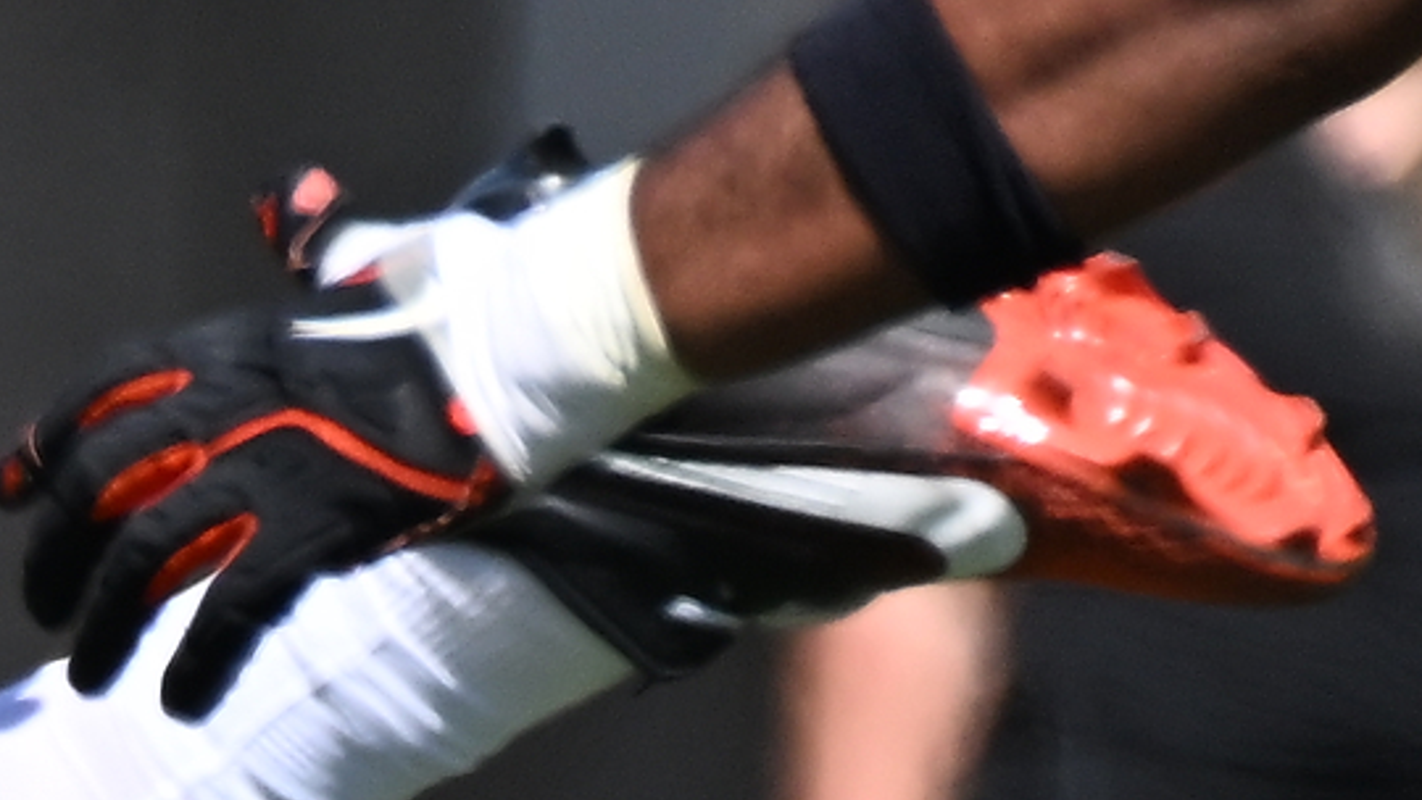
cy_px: -67
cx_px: -972
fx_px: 134636
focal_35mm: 3570
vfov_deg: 0.3
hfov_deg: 0.6
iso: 320
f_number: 5.6
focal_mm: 460
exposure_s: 1/1600
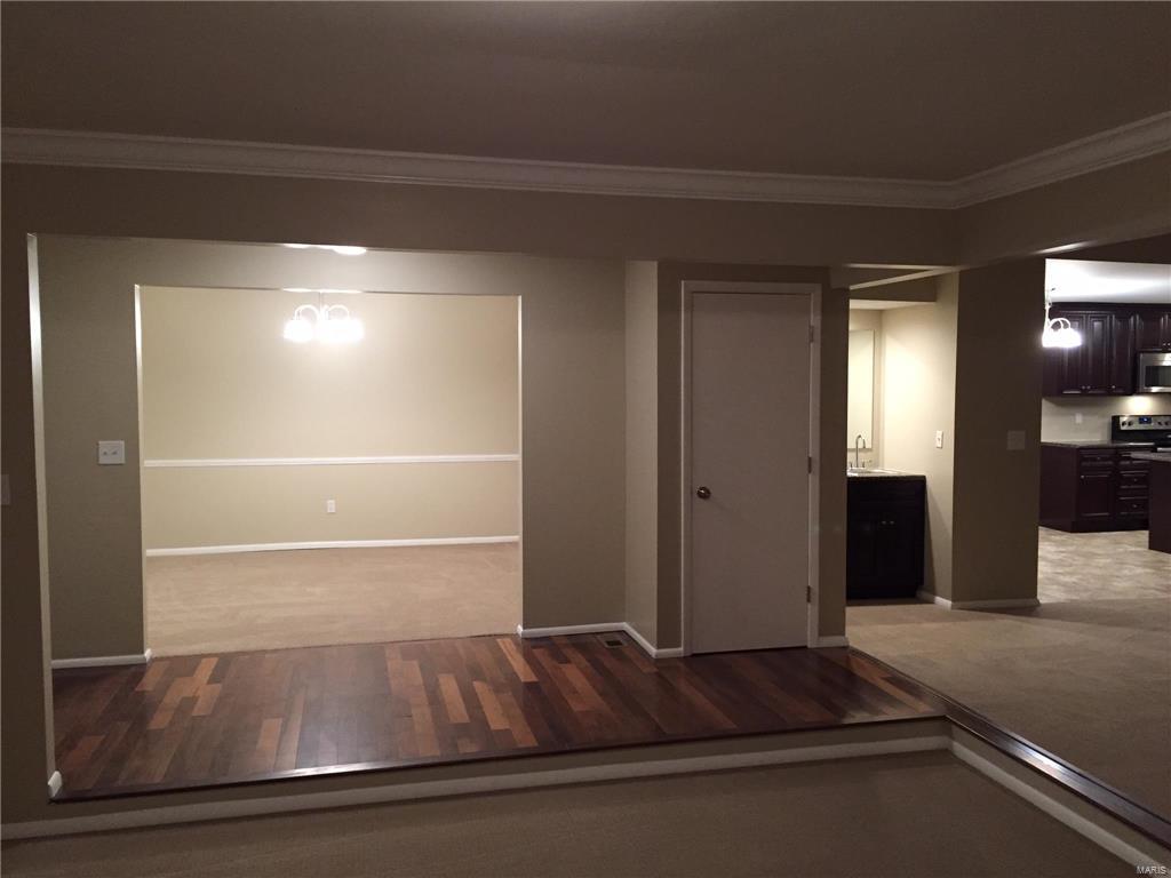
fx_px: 981
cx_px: 586
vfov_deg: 48.2
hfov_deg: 61.7
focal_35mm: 29
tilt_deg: -3.9
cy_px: 439
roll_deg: +1.7
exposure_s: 1/30
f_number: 2.2
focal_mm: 4.15
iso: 160
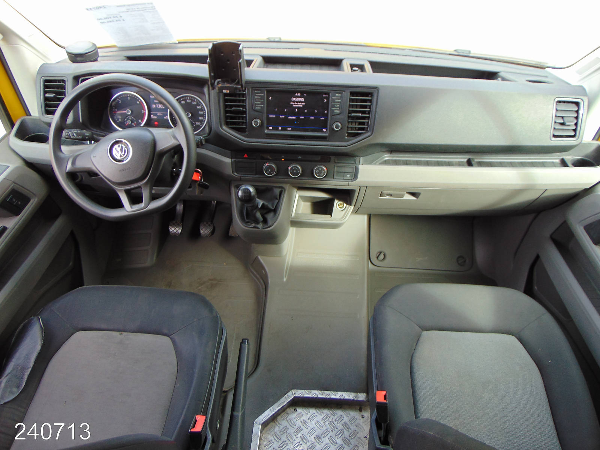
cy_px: 225
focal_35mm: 25
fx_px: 433
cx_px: 300
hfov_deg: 69.4
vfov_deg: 54.9
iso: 80
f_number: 3
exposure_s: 1/60
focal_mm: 4.5
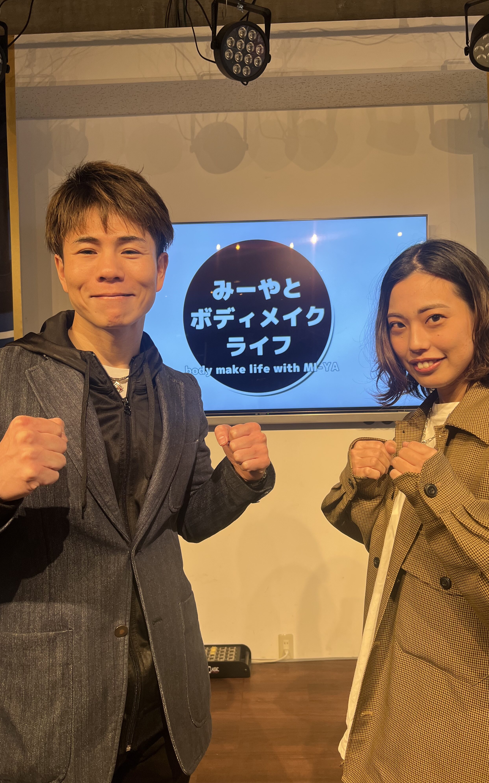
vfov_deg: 66.5
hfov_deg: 44.5
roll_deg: +2.5
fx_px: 597
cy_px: 387
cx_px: 254
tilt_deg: +0.4
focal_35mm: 28
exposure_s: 1/60
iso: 80
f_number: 1.5
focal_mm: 5.7
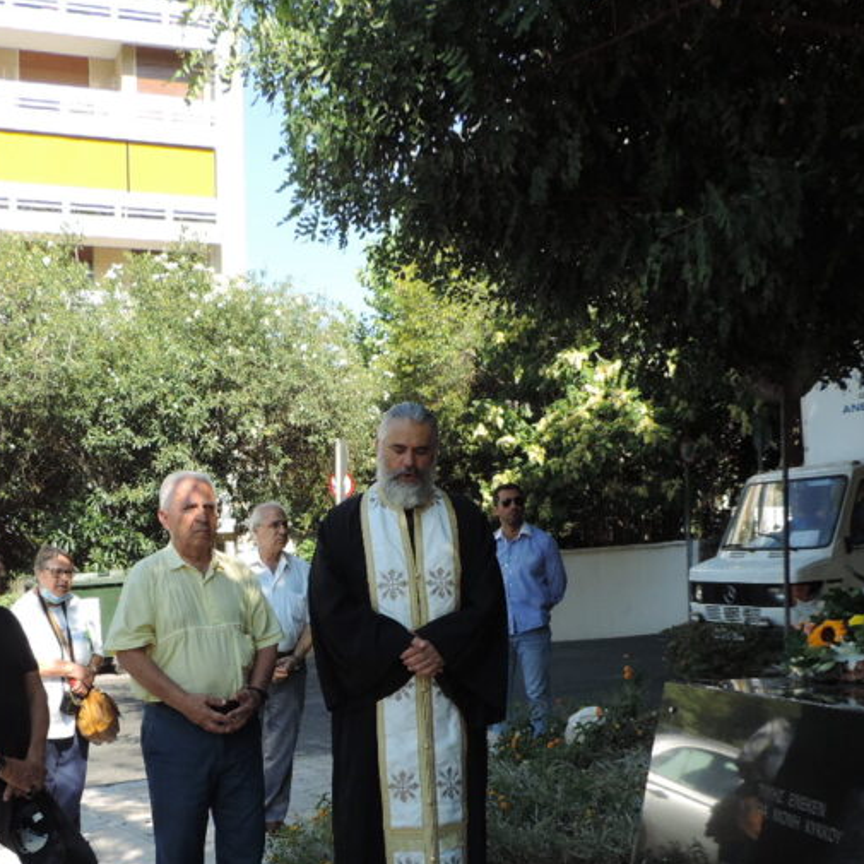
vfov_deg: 38.4
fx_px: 1214
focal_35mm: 43
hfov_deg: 38.7
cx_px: 279
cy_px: 624
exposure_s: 1/320
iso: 80
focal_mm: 4.3
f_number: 3
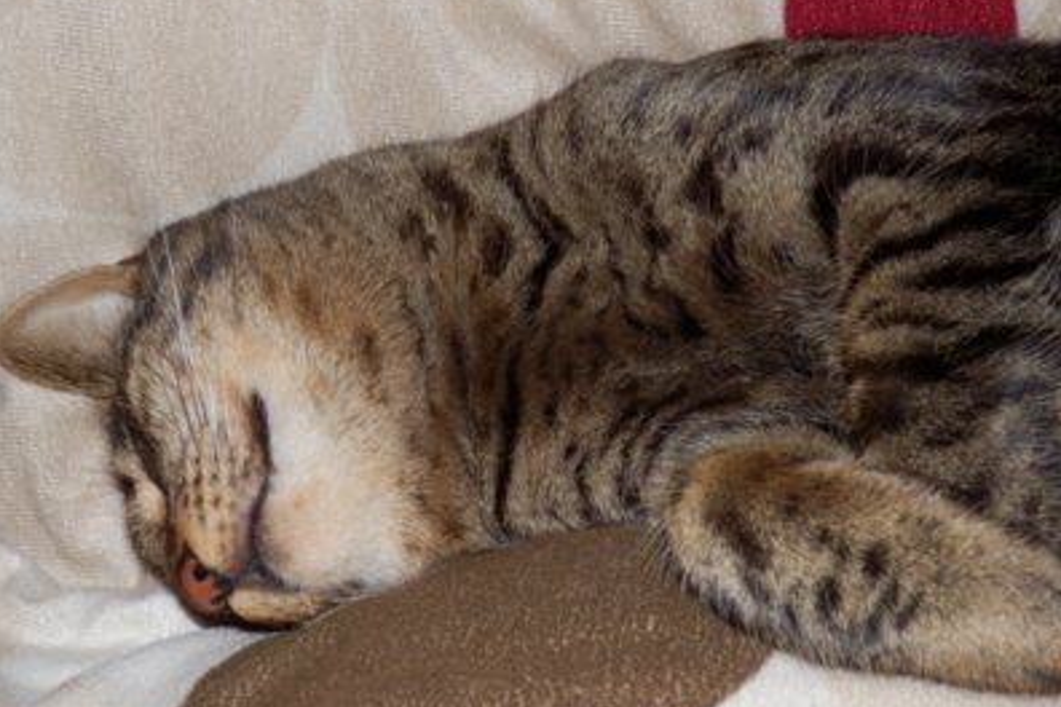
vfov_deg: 23.4
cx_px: 512
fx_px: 1709
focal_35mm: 58
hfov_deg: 34.5
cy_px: 329
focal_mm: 8.9
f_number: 11.2
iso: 400
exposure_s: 1/40
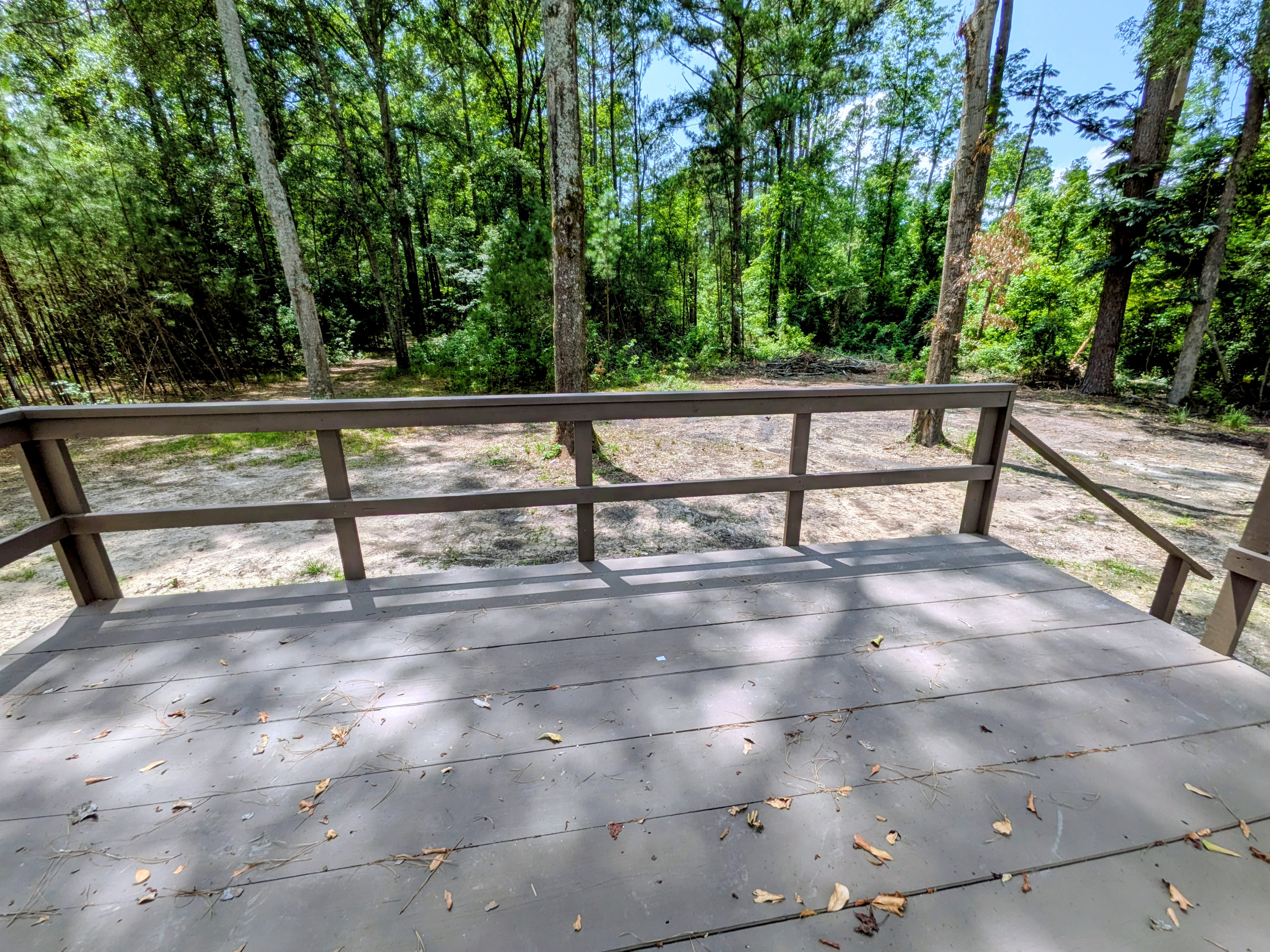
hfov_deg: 102.1
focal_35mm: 14
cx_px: 635
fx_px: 514
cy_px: 476
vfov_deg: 85.7
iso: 57
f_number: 2.2
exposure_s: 1/1203
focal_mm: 1.85
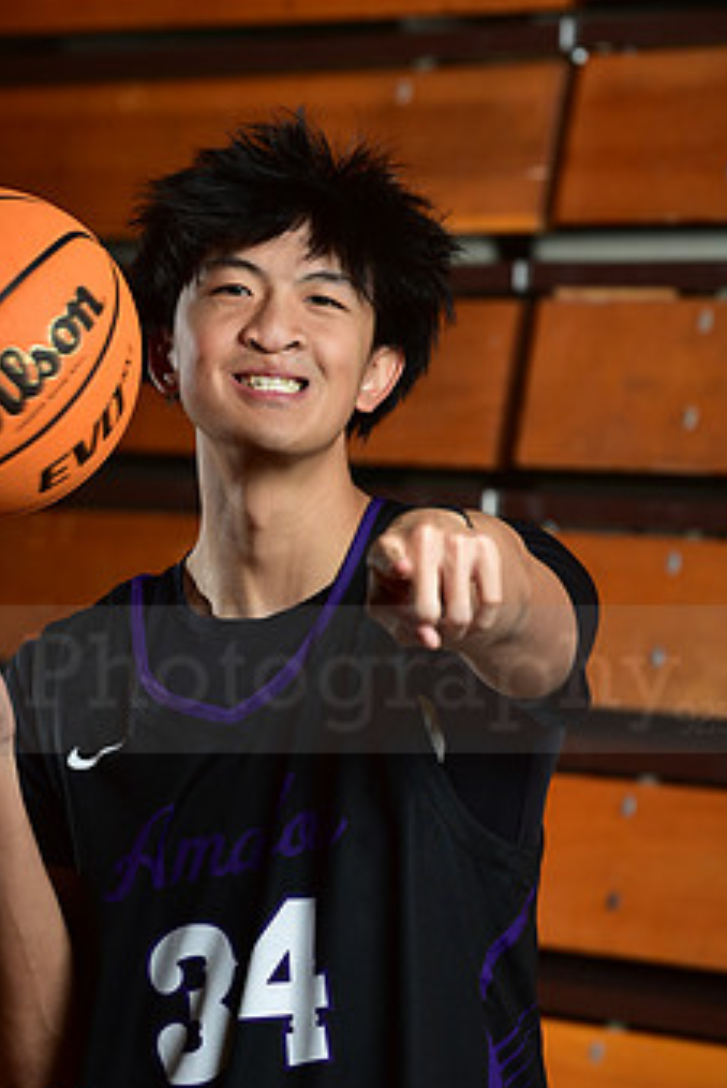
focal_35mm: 300
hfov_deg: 4.6
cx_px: 256
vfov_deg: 6.9
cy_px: 650
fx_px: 9068
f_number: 5
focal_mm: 175
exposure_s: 1/250
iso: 250
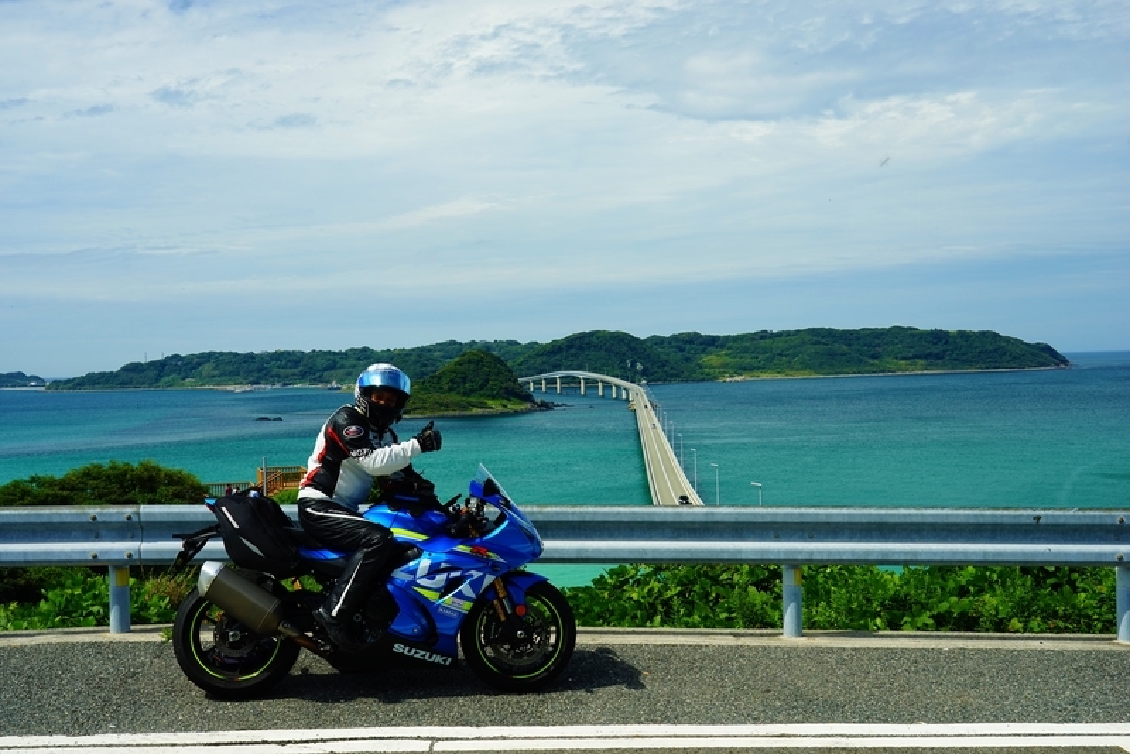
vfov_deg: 33.4
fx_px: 1256
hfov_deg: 48.4
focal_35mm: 40
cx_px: 565
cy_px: 377
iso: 100
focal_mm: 40
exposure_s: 1/80
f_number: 10
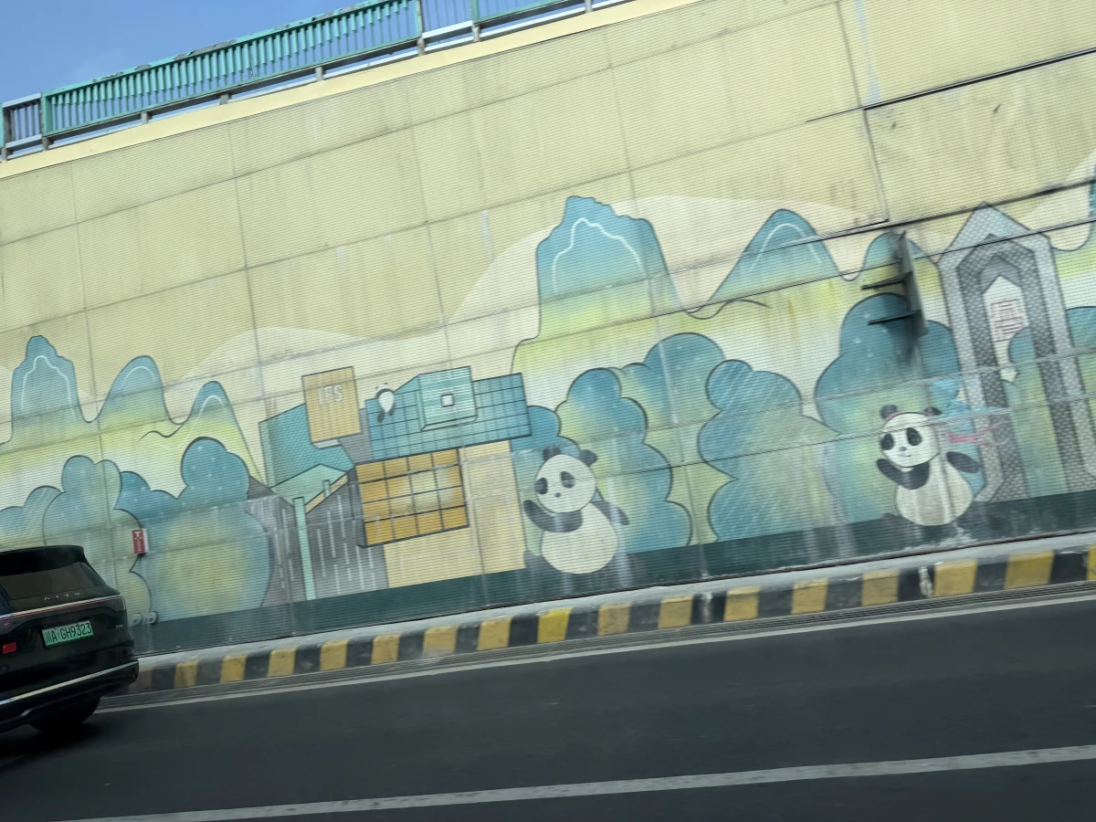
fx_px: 760
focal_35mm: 24
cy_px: 411
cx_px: 548
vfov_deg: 56.8
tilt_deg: +1.3
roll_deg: +7.4
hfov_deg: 71.6
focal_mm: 6.76
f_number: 1.78
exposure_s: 1/395
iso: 80
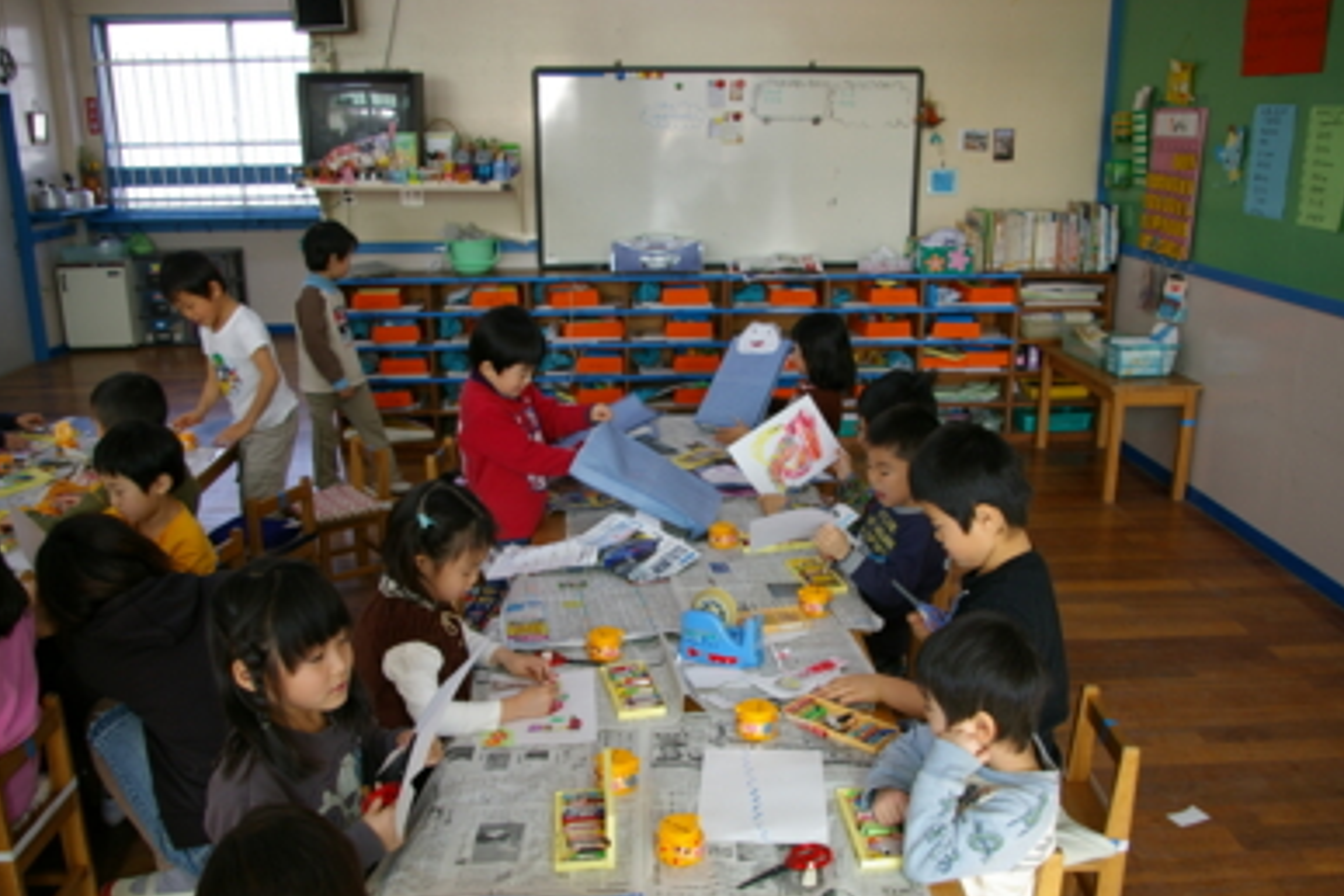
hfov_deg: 60.3
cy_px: 450
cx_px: 667
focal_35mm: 31
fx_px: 1157
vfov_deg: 42.3
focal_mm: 20
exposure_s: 1/60
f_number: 4.5
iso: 200
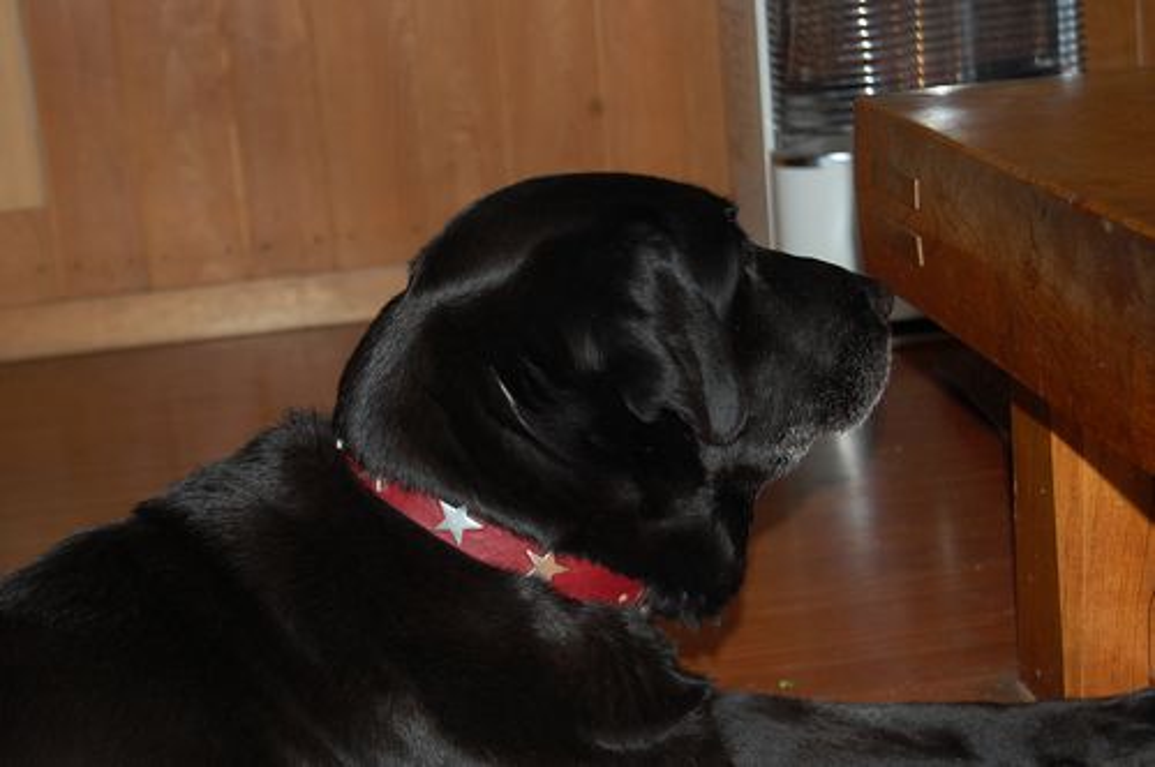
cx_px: 578
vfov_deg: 16.5
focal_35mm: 82
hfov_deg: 24.6
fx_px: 2643
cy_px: 384
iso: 400
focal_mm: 55
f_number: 5.6
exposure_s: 1/60
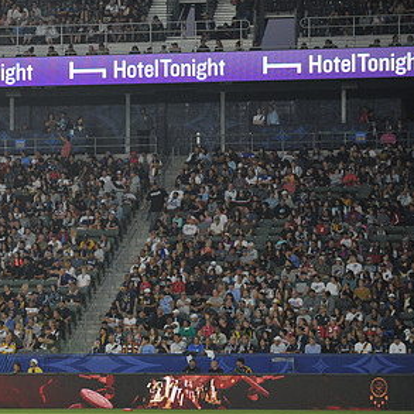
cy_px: 232
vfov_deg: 8.3
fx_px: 2842
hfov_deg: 8.3
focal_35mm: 210
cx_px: 31
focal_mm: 125
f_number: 2.8
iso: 1250
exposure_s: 1/1000
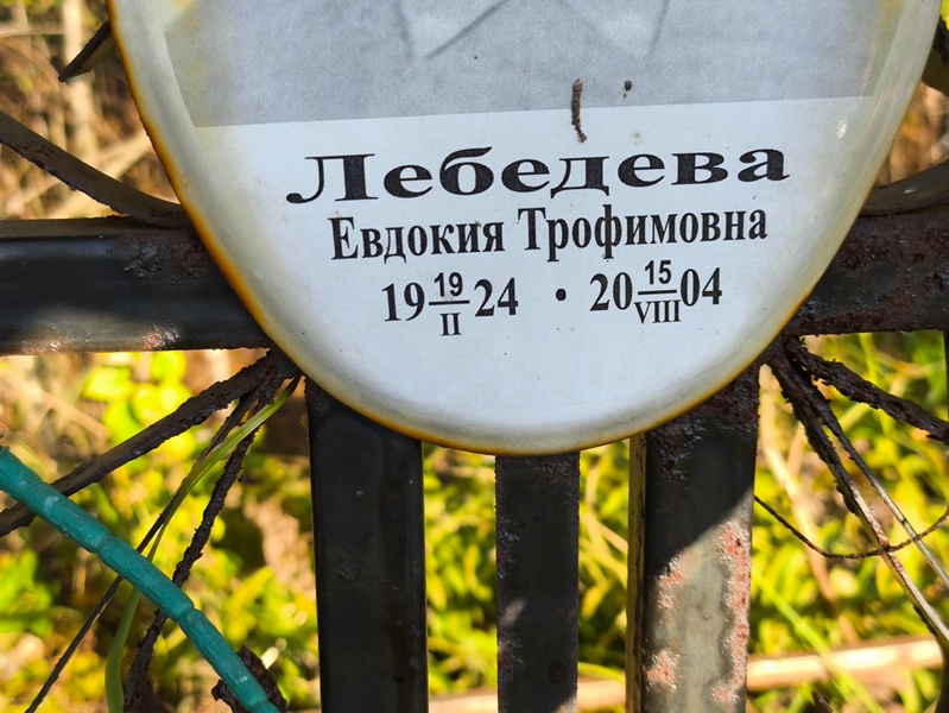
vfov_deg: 29.1
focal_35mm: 50
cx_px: 474
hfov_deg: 38.2
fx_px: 1371
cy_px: 356
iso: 50
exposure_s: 1/253
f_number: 1.7
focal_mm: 4.71
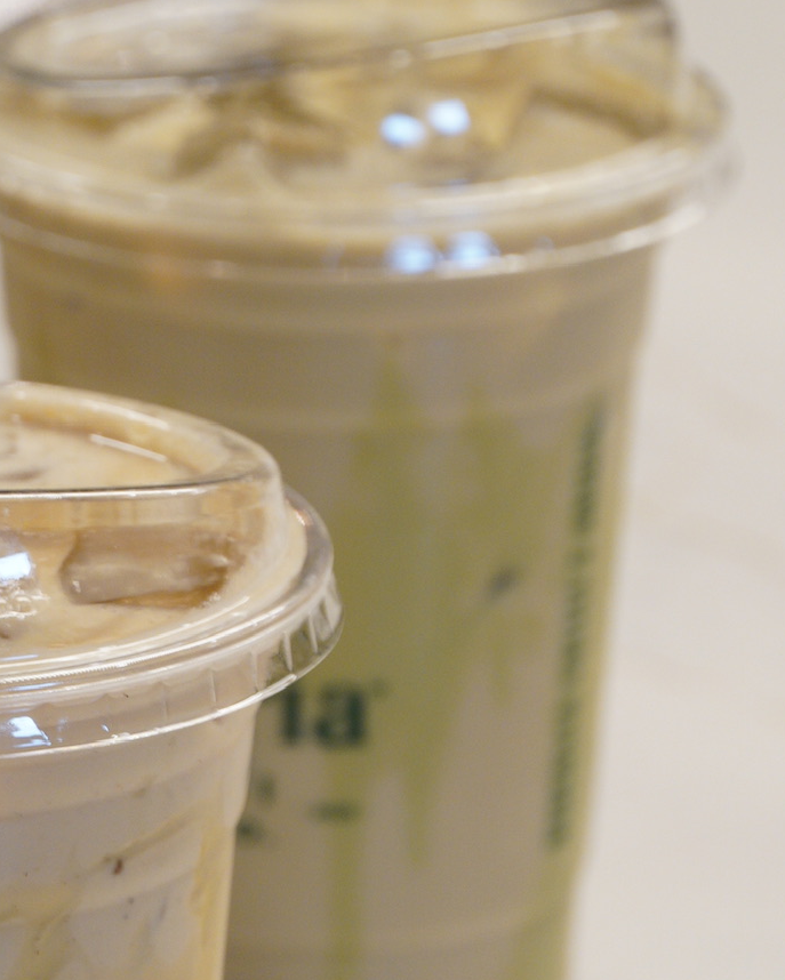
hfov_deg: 4.8
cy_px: 927
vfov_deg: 6.0
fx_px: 9410
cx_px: 93
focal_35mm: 324
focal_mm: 91
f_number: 5.6
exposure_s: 1/50
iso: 640
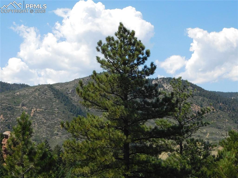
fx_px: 488
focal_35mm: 71
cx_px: 119
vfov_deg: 20.7
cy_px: 89
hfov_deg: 27.4
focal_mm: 12.6
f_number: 8.6
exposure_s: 1/1250
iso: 800
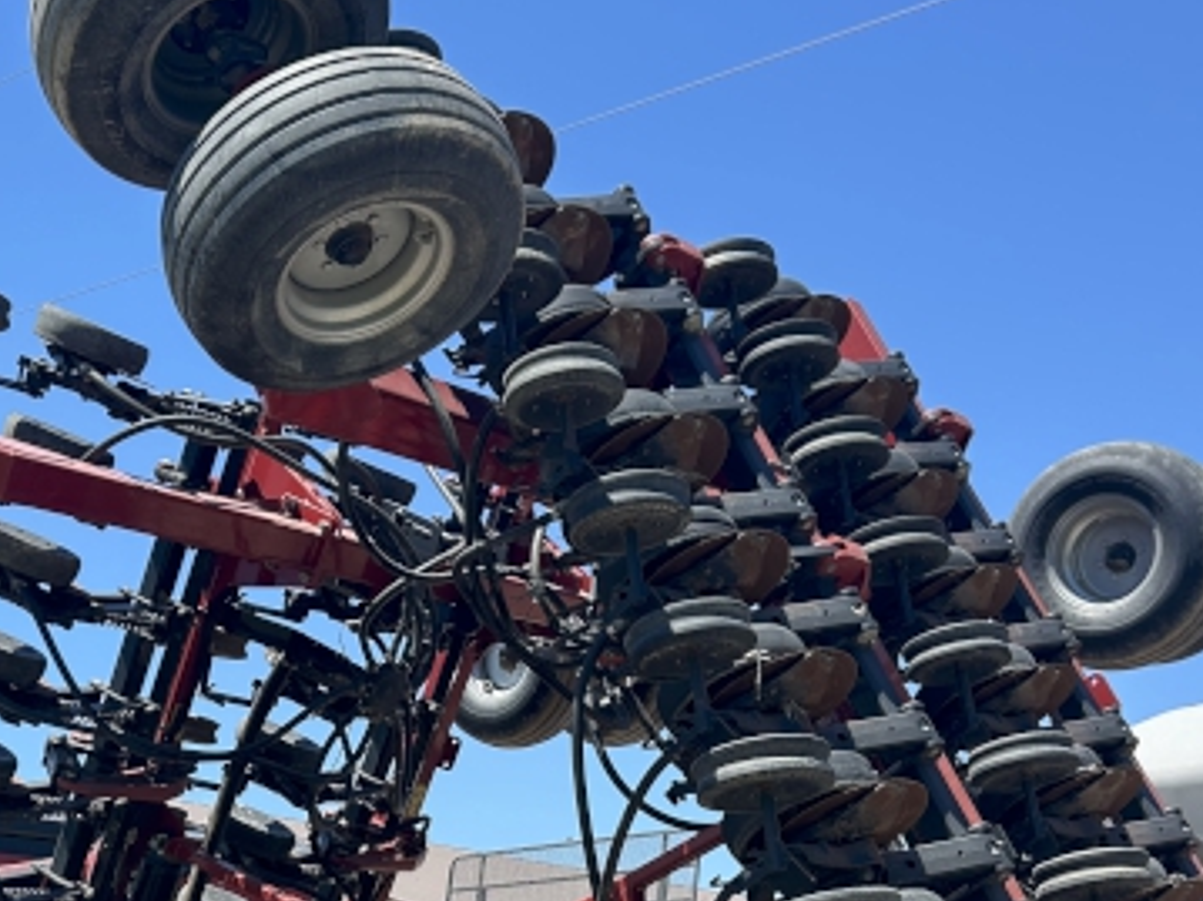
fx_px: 2015
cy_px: 837
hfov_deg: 32.8
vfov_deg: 24.4
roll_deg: -1.4
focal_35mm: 58
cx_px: 365
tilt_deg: +7.0
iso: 50
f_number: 1.5
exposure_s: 1/2513
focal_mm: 5.7
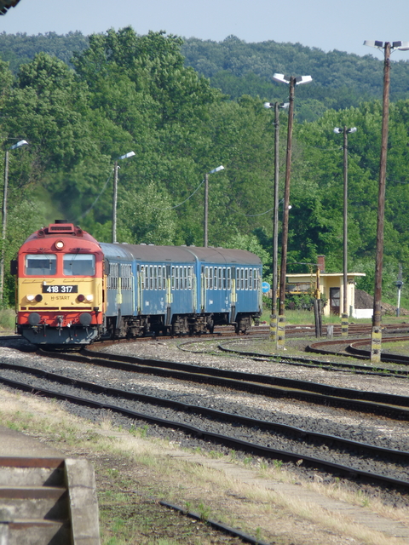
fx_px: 7373
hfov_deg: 3.2
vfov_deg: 4.2
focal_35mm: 468
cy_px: 272
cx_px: 204
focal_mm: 83.2
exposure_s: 1/320
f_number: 5.6
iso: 100
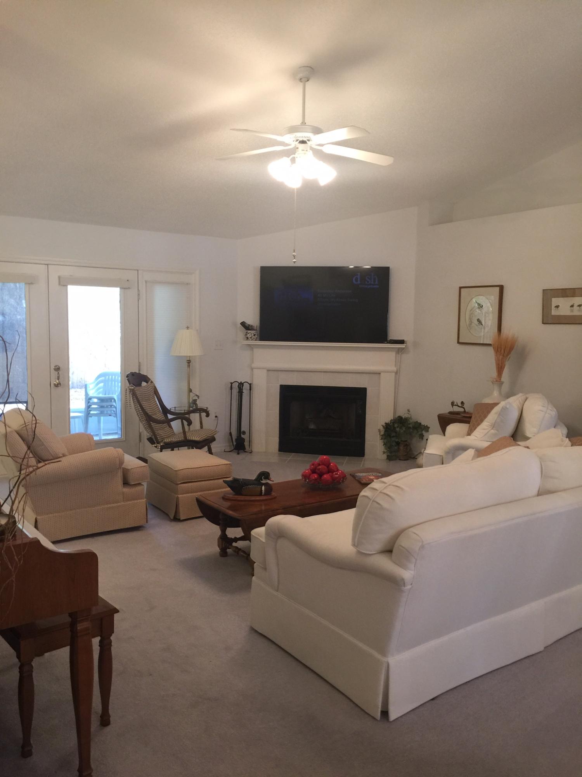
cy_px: 388
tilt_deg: -4.7
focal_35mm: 29
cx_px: 291
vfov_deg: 61.7
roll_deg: -1.0
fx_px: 650
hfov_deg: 48.2
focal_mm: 4.15
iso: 64
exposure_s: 1/15
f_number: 2.2
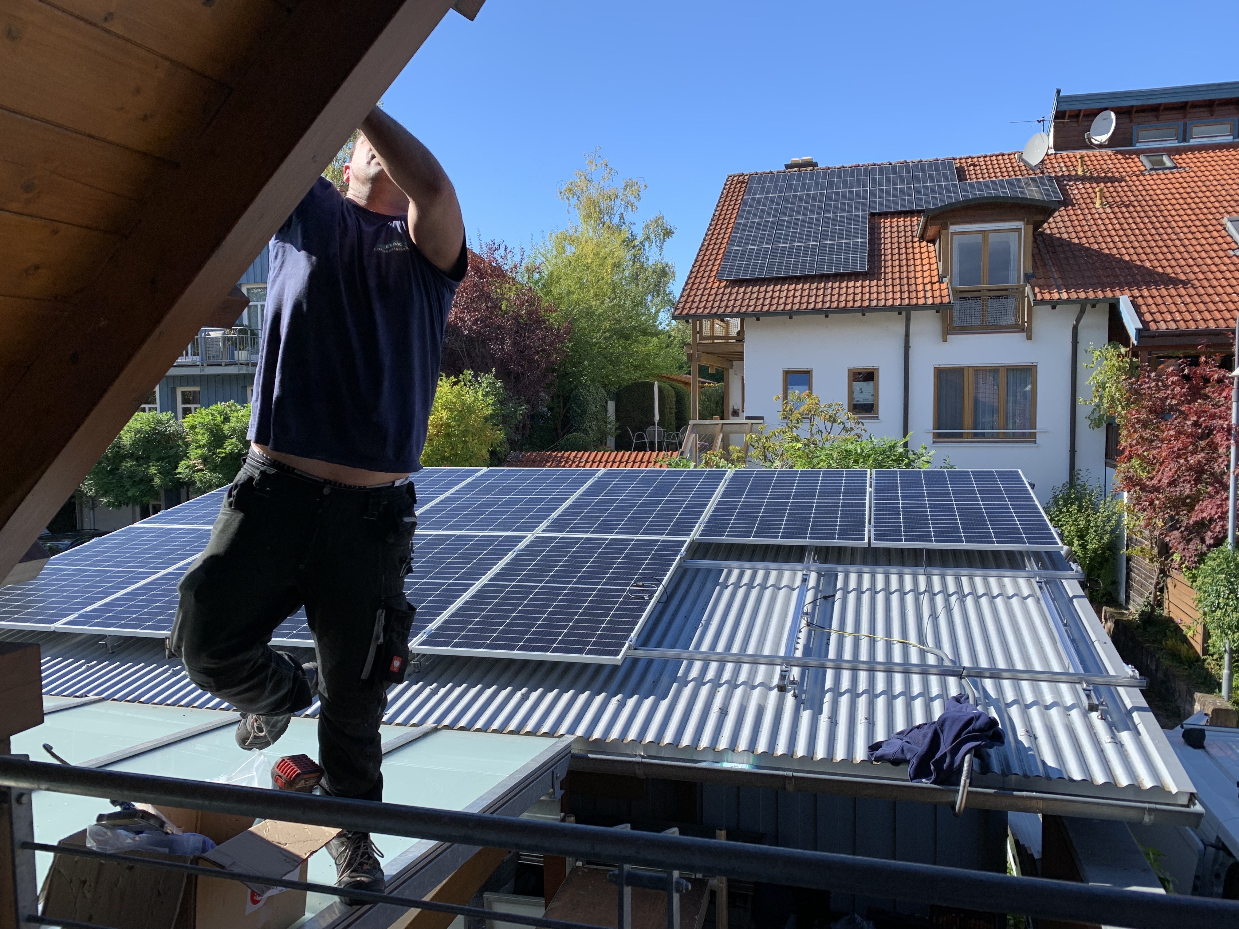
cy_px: 464
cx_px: 620
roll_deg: +0.9
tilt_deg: -5.3
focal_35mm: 26
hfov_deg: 67.3
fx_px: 931
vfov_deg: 53.1
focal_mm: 4.25
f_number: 1.8
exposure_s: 1/1043
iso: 25
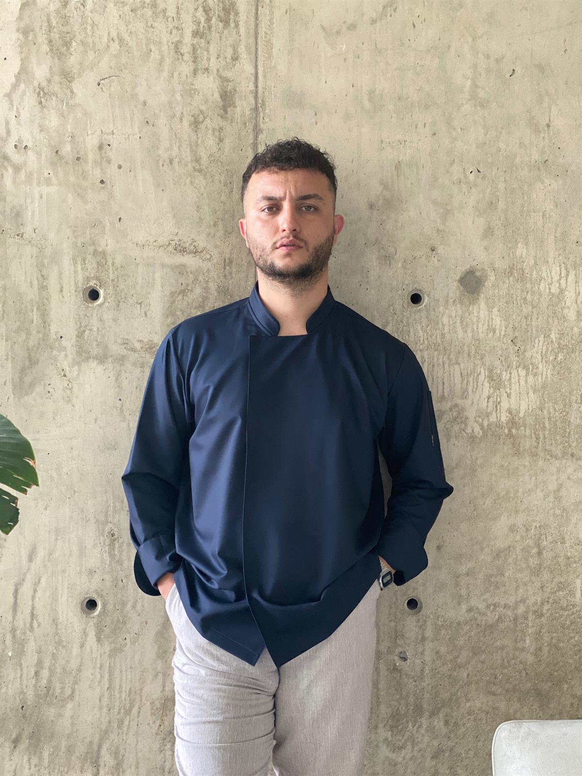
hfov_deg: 28.0
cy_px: 388
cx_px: 291
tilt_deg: -1.8
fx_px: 1166
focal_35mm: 52
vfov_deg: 36.8
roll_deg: -0.9
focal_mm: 6
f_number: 2
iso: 250
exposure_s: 1/122
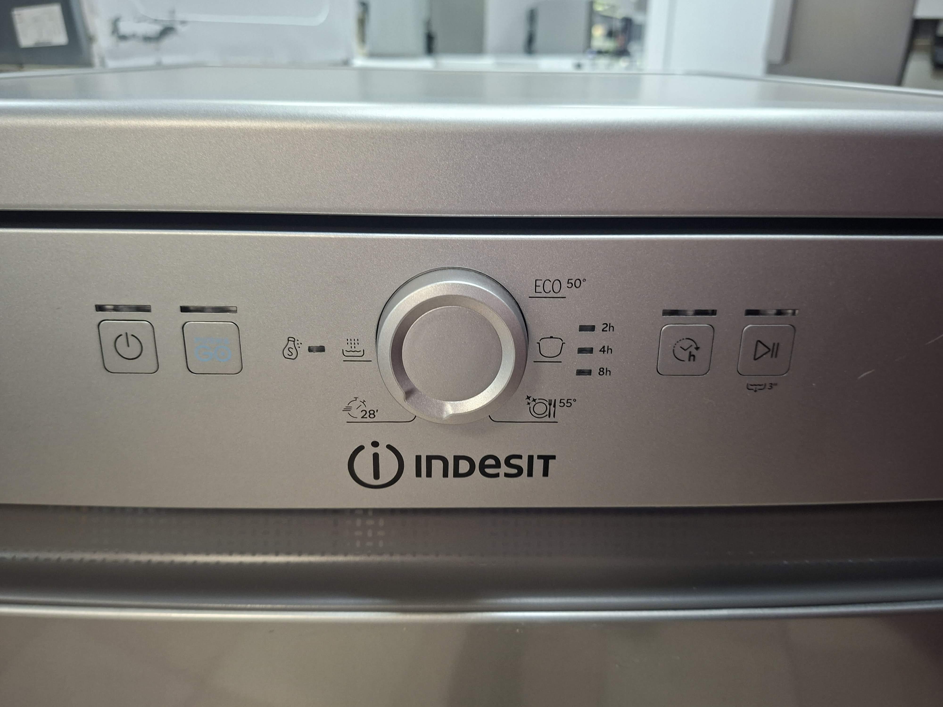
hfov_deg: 73.9
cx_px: 472
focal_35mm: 23
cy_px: 354
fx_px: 627
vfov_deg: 58.9
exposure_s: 1/50
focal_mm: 5.54
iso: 320
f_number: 1.8
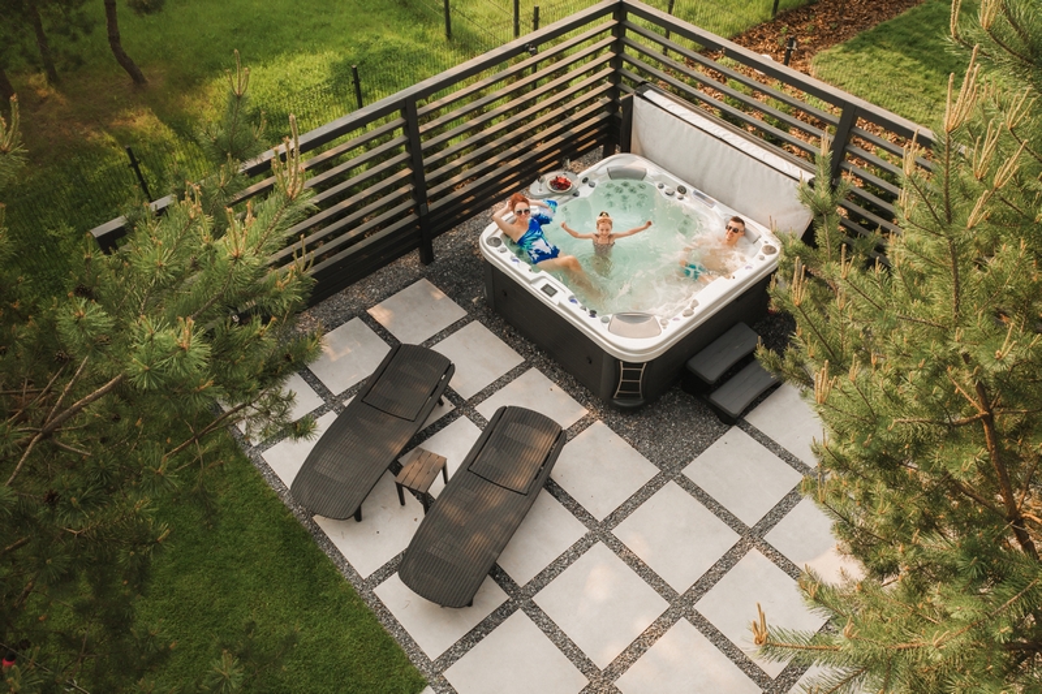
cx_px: 521
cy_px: 347
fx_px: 810
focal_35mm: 28
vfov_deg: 46.4
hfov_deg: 65.5
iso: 100
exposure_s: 1/200
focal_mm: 10.26
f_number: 3.5
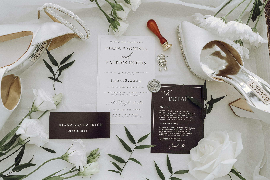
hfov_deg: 65.5
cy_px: 90
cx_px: 135
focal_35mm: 28
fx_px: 210
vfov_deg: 46.4
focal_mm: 19.3
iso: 500
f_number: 5.6
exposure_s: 1/250
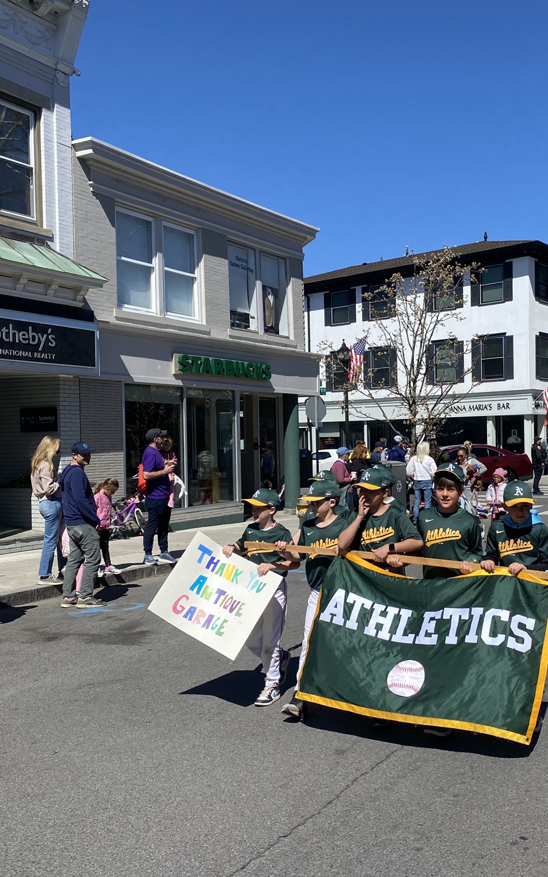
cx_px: 407
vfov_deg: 52.8
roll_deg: -0.4
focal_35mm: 37
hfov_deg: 33.8
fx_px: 884
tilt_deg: -2.3
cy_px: 441
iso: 32
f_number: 1.8
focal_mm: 4.25
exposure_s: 1/3125
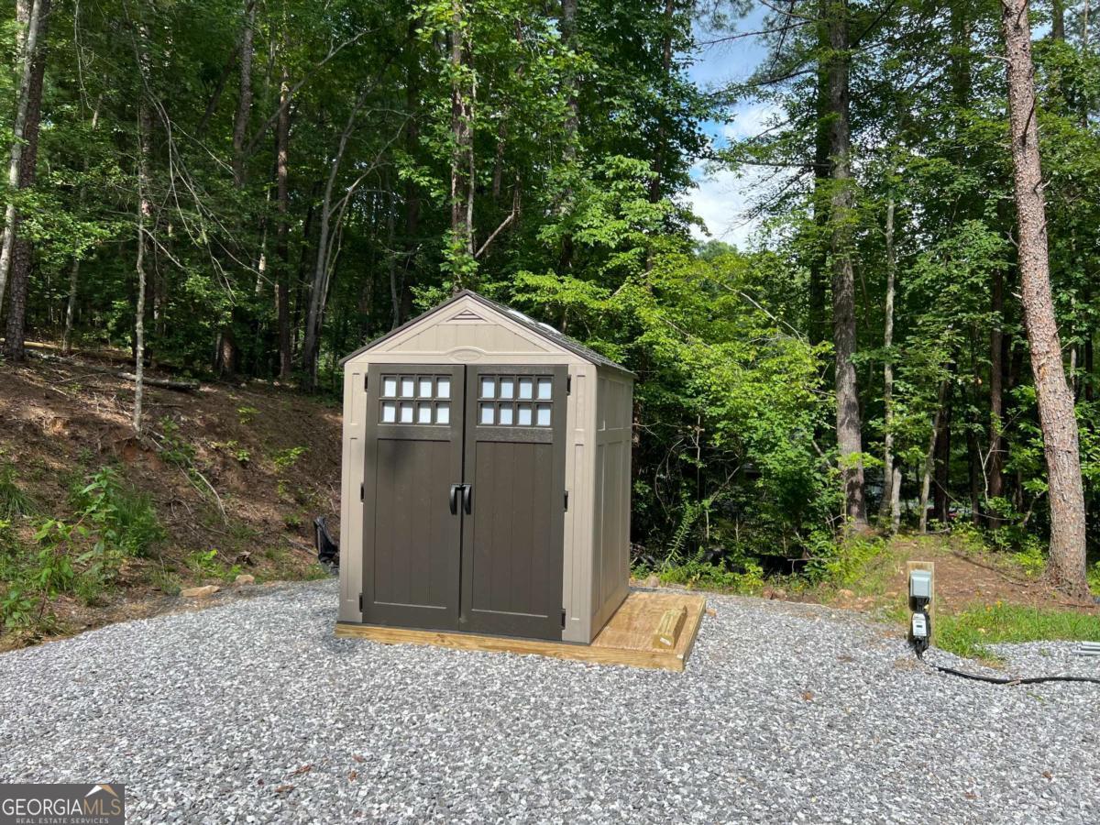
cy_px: 412
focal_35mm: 26
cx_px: 550
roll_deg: -0.1
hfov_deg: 67.3
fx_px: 826
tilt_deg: -1.1
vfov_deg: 53.1
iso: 50
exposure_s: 1/1412
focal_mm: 5.7
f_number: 1.5
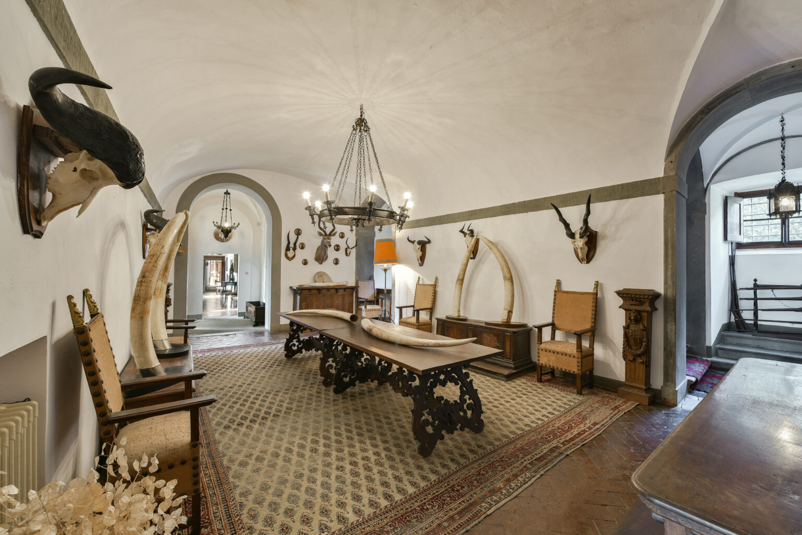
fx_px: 312
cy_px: 268
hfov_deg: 104.2
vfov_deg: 81.2
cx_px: 401
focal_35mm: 14
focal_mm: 14
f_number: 8
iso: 100
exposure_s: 2.5
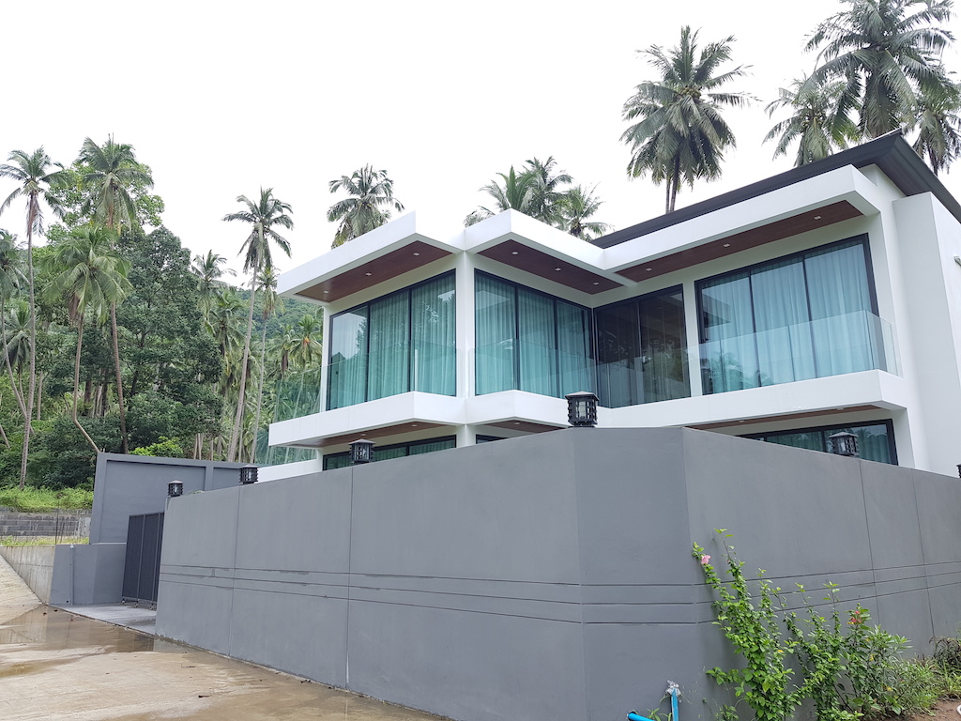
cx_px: 480
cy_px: 360
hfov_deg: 67.3
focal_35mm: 26
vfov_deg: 53.1
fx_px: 722
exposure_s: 1/530
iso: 40
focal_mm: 4.3
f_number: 1.7
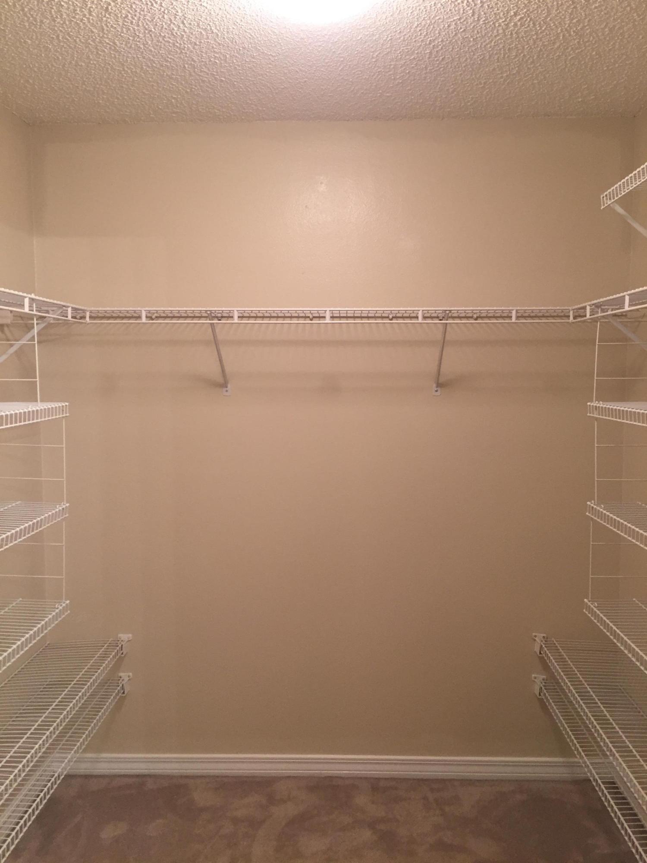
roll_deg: +0.4
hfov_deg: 48.2
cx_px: 324
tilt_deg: -4.7
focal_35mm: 29
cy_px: 432
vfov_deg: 61.7
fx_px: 723
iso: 100
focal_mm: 4.15
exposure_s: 1/30
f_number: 2.2
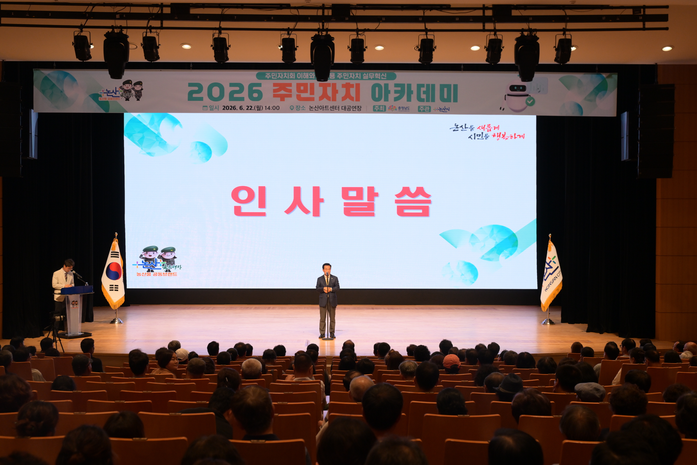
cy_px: 232
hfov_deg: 45.4
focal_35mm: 43
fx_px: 832
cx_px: 348
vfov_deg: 31.2
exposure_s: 1/200
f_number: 6.3
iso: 1250
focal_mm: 43
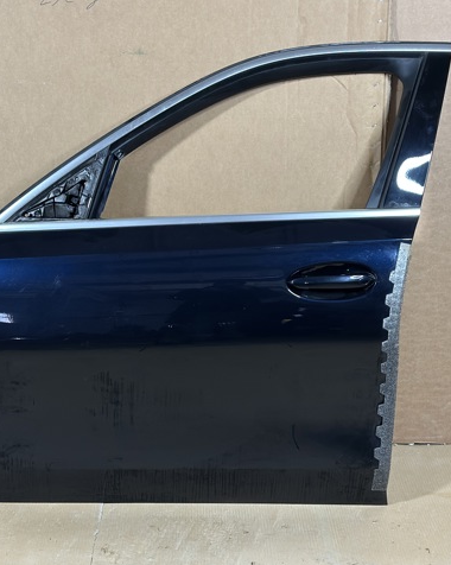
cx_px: 214
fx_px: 1052
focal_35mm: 63
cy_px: 283
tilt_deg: -18.2
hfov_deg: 24.2
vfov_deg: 30.0
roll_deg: +0.1
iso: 320
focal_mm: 6.86
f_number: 1.78
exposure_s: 1/50
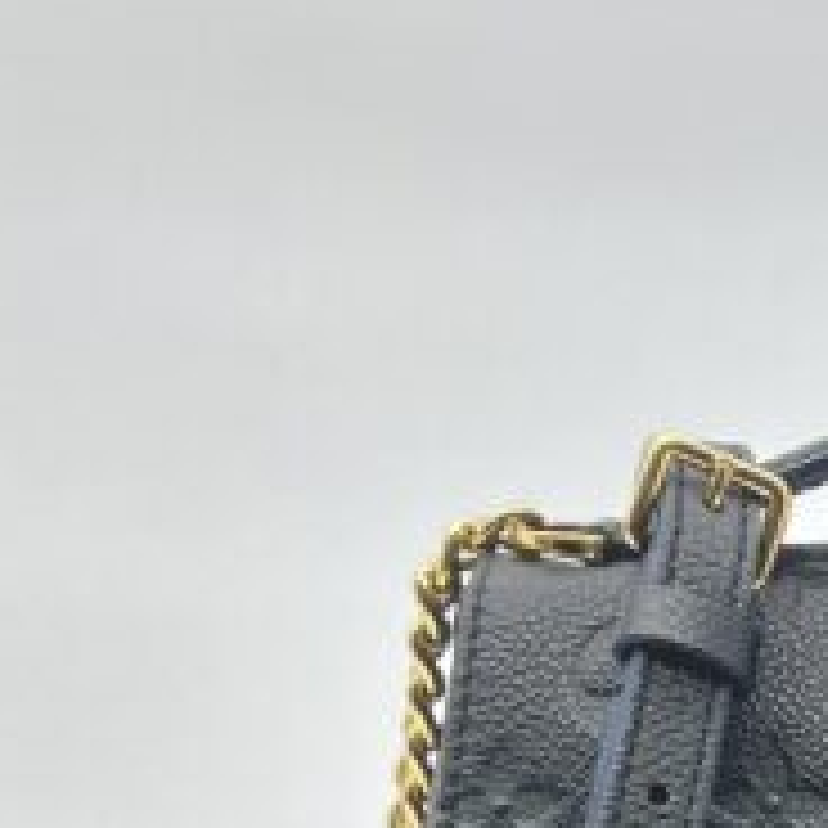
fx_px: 3464
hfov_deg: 13.0
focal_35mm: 128
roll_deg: -0.3
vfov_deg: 13.3
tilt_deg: -8.4
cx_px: 1170
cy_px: 990
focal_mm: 5.7
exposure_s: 1/147
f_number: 1.5
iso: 32
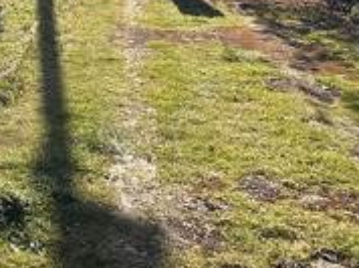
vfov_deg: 22.0
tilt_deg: -7.6
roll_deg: +1.3
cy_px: -24
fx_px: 652
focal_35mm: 63
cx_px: -79
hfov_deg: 27.0
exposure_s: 1/1208
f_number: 2.2
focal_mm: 2.22
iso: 40
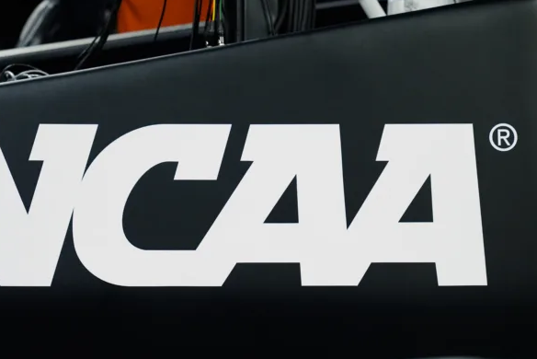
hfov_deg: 26.2
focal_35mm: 77
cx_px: 202
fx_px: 1149
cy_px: 164
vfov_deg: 17.7
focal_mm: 60
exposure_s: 1/2500
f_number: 3.5
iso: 3200
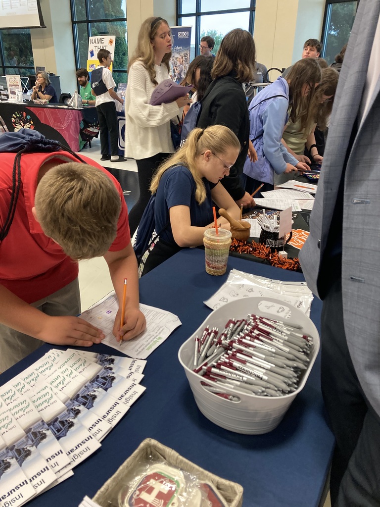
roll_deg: -0.2
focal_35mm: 28
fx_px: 410
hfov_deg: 49.7
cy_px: 254
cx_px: 190
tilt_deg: -27.8
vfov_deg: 63.4
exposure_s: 1/60
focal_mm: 3.99
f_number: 1.8
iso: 160
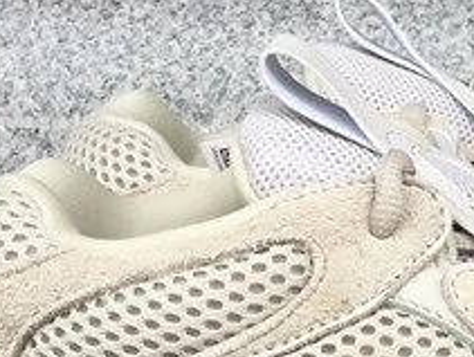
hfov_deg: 14.6
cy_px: 576
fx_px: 1811
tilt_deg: -20.9
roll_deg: -0.3
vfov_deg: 10.8
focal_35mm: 132
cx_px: 517
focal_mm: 3.3
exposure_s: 1/50
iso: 25
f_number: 2.4
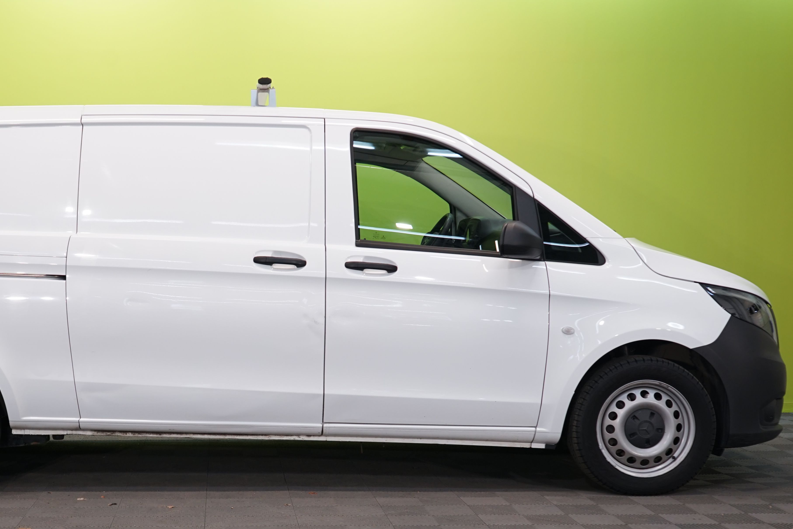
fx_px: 1167
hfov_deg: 36.9
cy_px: 359
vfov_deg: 25.4
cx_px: 233
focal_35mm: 53
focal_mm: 32
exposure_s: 1/30
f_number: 5.6
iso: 400
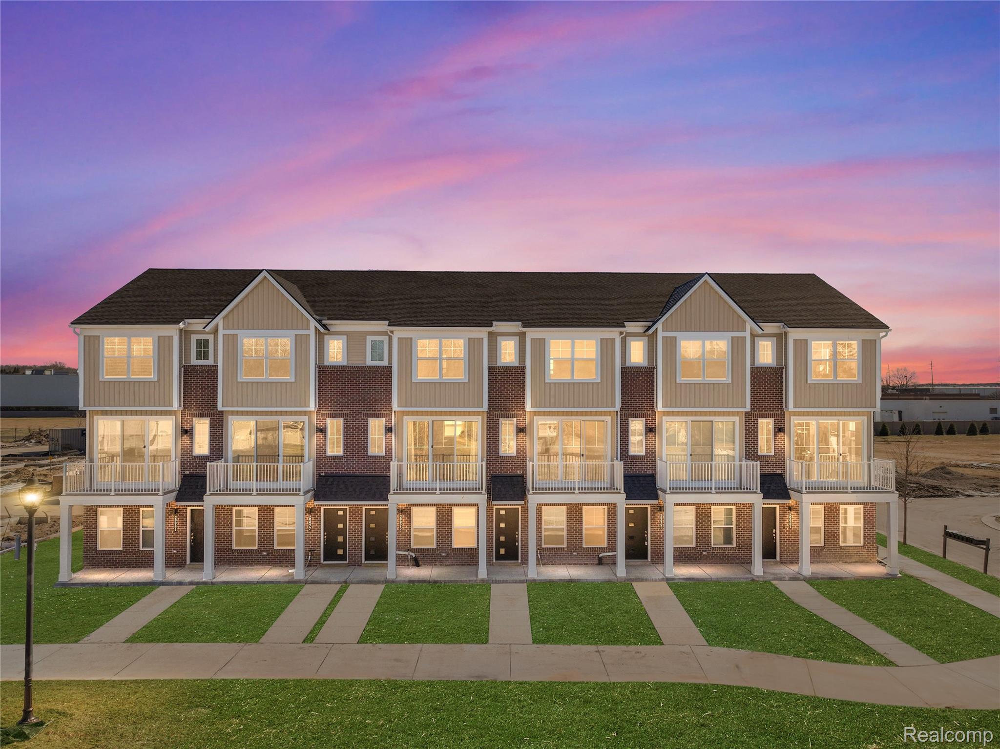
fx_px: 693
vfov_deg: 56.8
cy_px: 374
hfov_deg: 71.6
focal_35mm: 24
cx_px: 500
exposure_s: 1/240
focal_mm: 12.29
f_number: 2.8
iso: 260
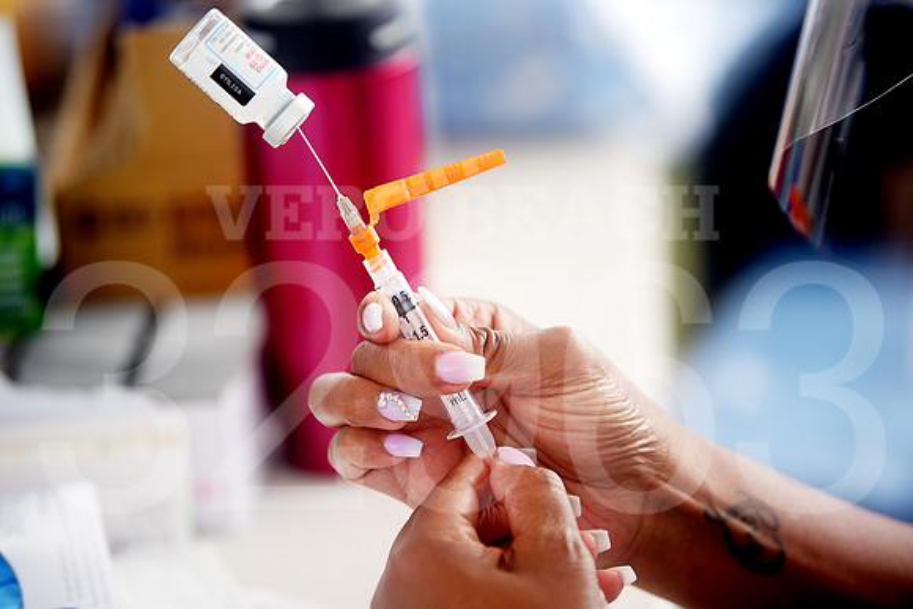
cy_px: 304
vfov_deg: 7.4
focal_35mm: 185
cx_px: 456
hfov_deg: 11.1
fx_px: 4693
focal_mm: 185
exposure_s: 1/200
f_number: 2.8
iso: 64
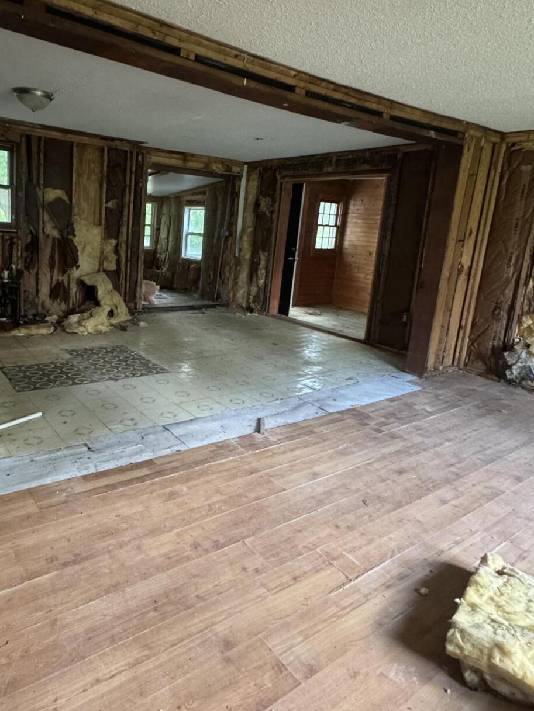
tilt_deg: -11.0
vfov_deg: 73.6
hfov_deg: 58.0
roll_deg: -4.3
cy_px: 311
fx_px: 473
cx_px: 195
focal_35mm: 23
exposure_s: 1/60
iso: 800
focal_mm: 2.22
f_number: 2.2
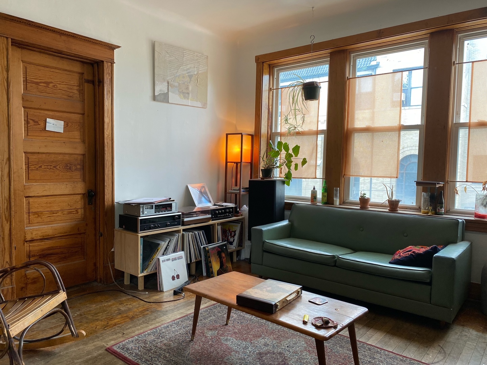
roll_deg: -0.7
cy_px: 182
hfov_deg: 67.3
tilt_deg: -4.9
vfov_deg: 53.1
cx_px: 244
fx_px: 366
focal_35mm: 26
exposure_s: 1/60
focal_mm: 4.25
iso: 80
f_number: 1.8
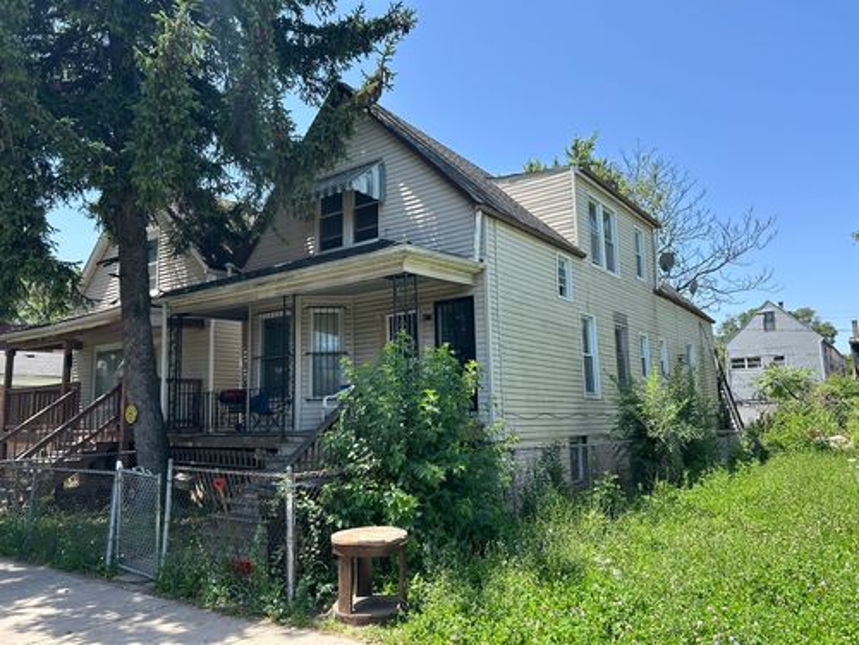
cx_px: 430
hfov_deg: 67.3
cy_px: 322
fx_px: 645
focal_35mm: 26
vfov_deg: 53.1
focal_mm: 5.7
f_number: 1.5
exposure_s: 1/1779
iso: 50
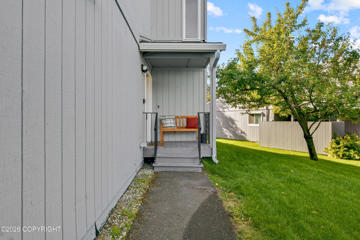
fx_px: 210
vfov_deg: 59.5
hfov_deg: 81.2
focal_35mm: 21
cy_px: 120
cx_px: 180
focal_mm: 14
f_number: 13
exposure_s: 1/100
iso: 320
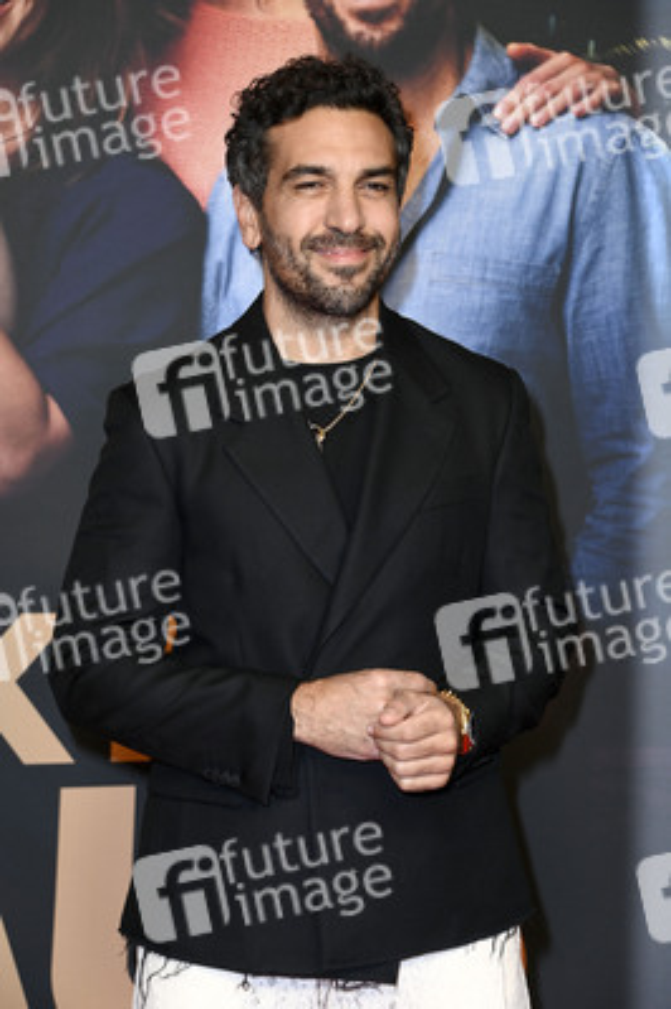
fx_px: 2800
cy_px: 504
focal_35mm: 100
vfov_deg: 20.4
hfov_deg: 13.7
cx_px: 336
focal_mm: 100
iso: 1250
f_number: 5.6
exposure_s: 1/250
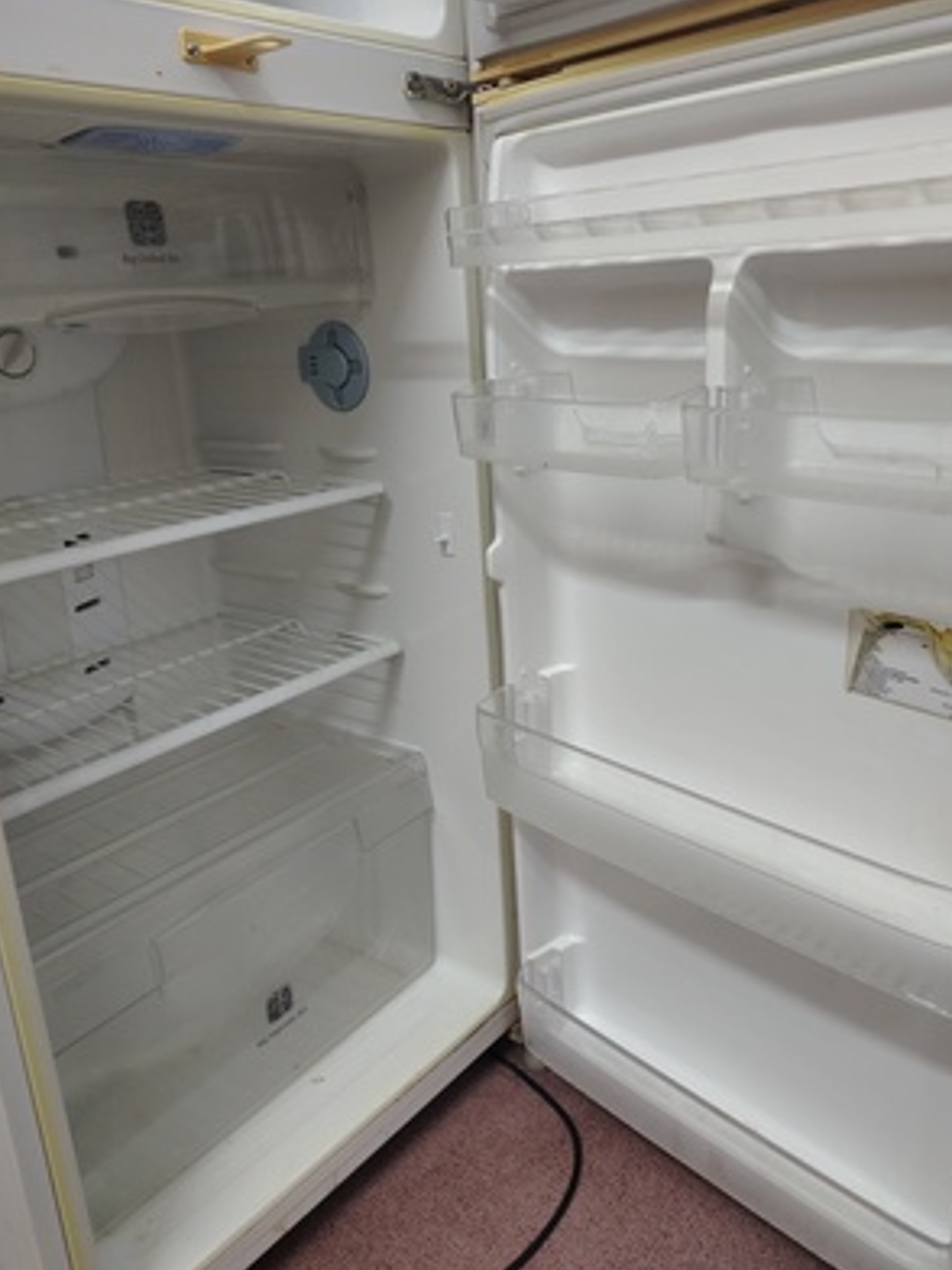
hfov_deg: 49.7
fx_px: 1027
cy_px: 611
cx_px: 487
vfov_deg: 63.4
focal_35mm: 28
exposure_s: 1/50
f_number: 1.75
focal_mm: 5.25
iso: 822
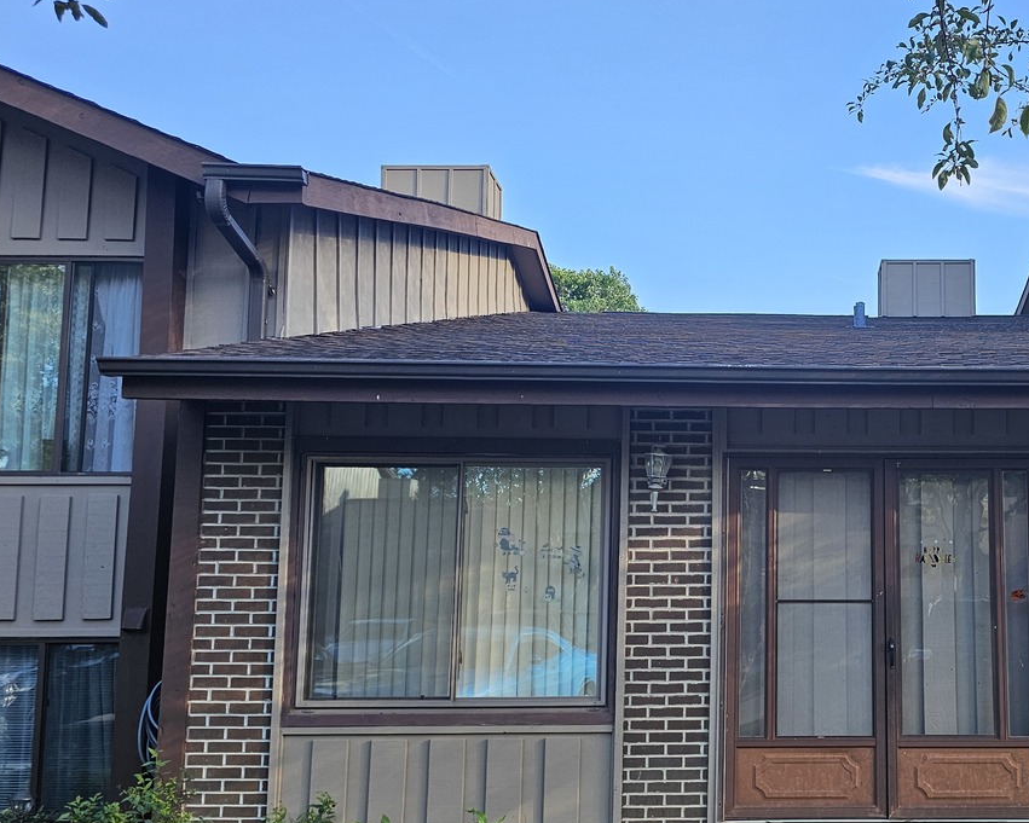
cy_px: 503
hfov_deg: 45.2
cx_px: 843
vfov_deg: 39.0
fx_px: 1157
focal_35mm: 38
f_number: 1.7
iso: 25
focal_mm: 6.3
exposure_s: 1/180
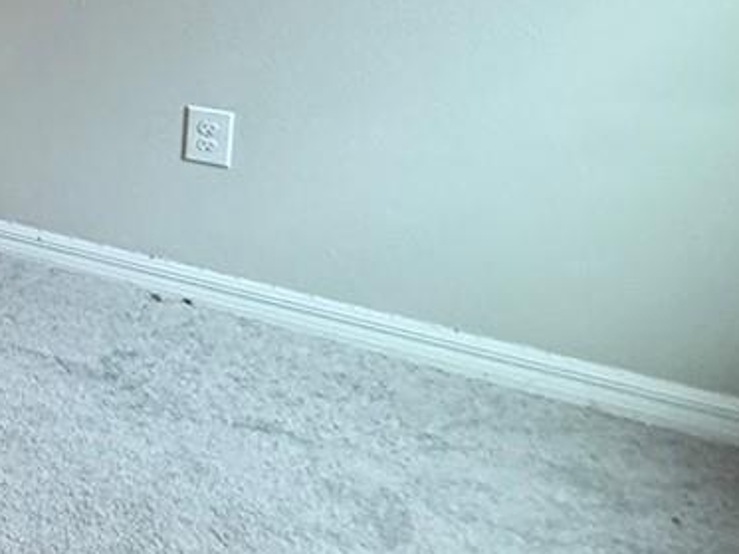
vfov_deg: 22.7
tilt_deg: -8.4
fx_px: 1281
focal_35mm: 60
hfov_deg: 19.1
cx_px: -739
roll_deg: +6.2
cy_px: -87
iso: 200
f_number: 2.2
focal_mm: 2.22
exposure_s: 1/60
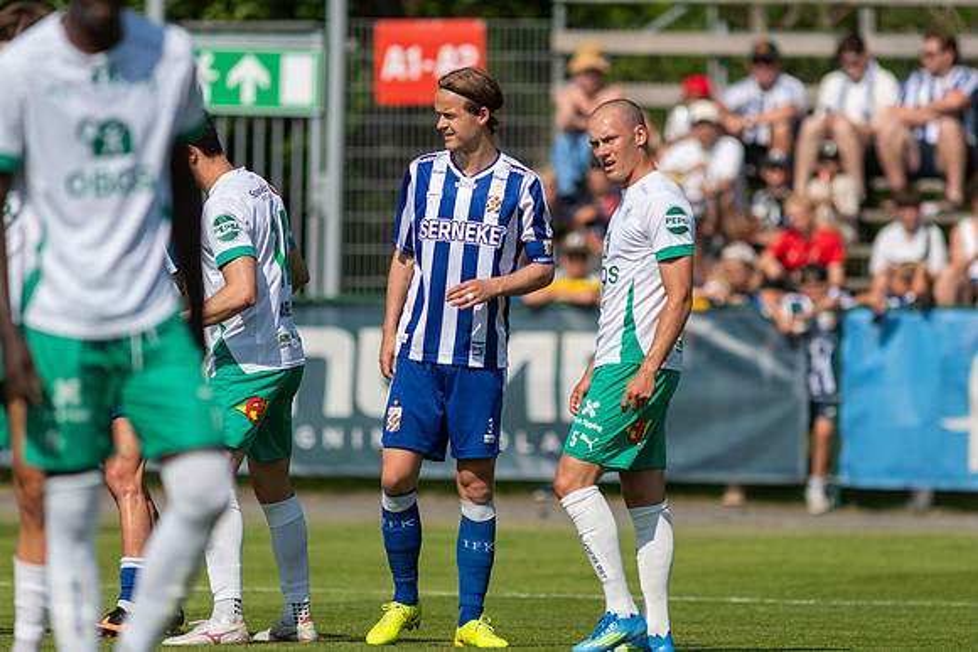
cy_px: 326
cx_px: 489
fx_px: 12577
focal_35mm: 463
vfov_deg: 3.0
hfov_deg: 4.5
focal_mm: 300
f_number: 3.2
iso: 100
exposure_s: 1/2000
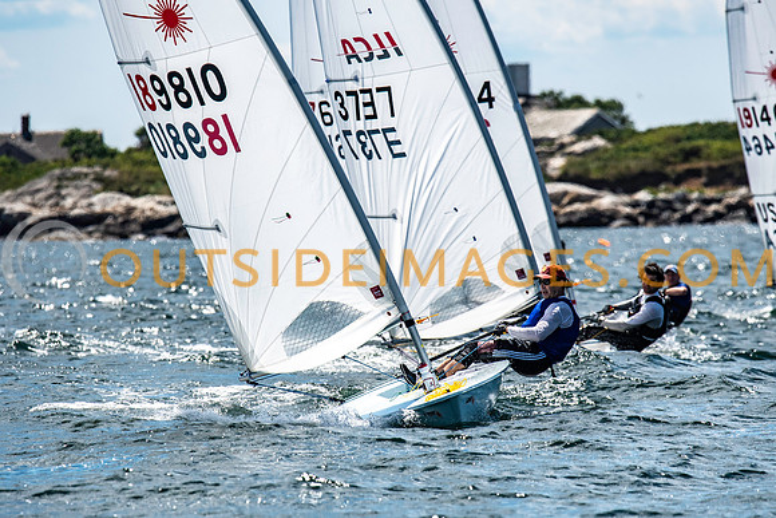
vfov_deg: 3.1
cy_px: 259
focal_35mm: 450
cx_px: 388
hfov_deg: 4.6
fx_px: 9702
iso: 400
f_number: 5.6
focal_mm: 300
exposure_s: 1/4000
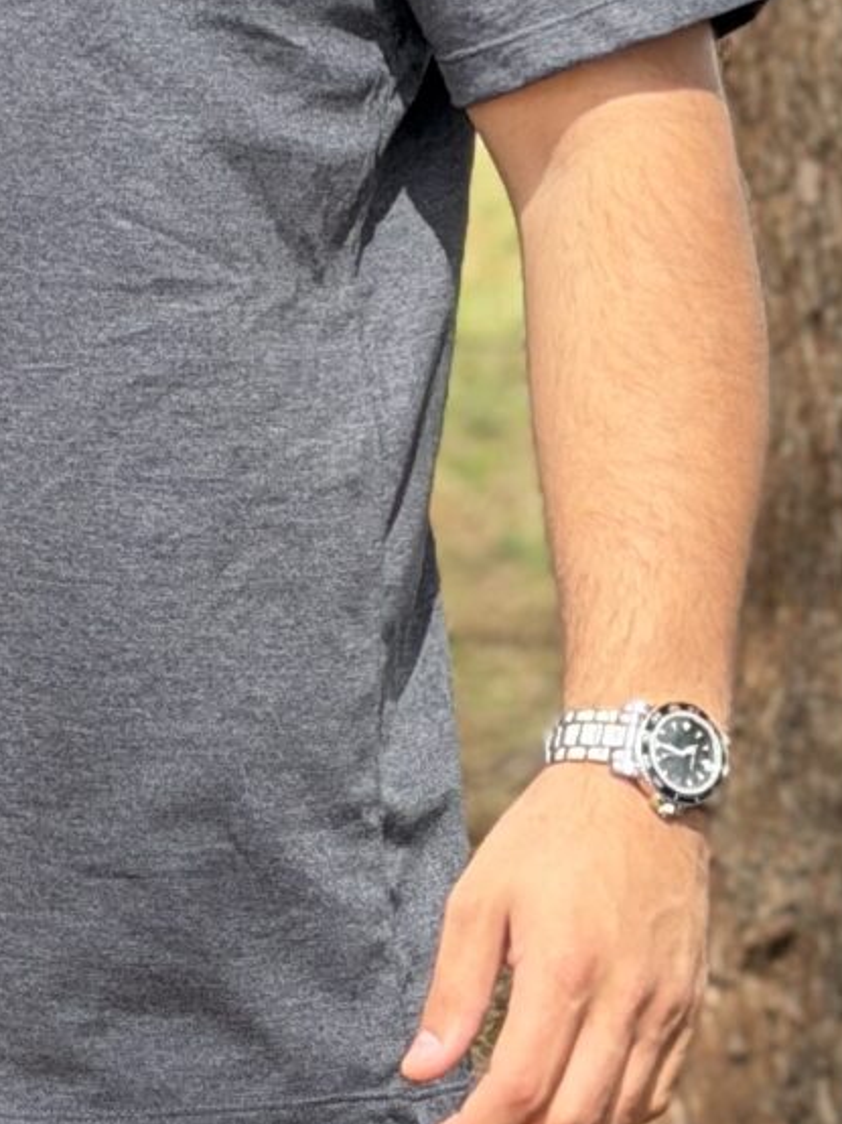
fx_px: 7205
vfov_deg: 8.9
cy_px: 785
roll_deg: -0.1
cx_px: 152
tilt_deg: -8.4
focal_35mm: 222
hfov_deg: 6.7
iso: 80
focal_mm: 6.76
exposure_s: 1/2342
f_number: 1.78
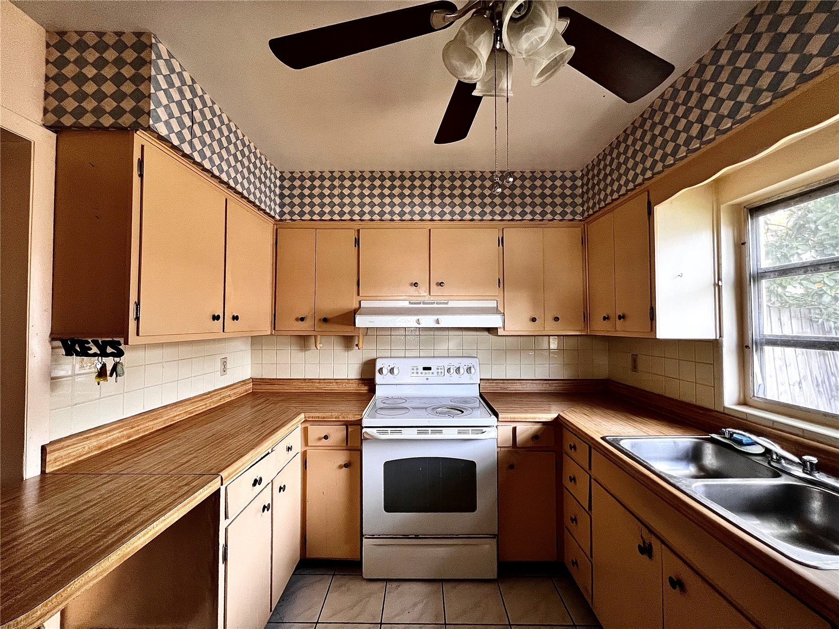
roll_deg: +0.2
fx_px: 315
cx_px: 420
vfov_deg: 89.9
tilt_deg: +1.8
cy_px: 314
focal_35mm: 13
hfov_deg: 106.2
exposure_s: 1/74
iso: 250
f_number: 1.8
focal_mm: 1.57
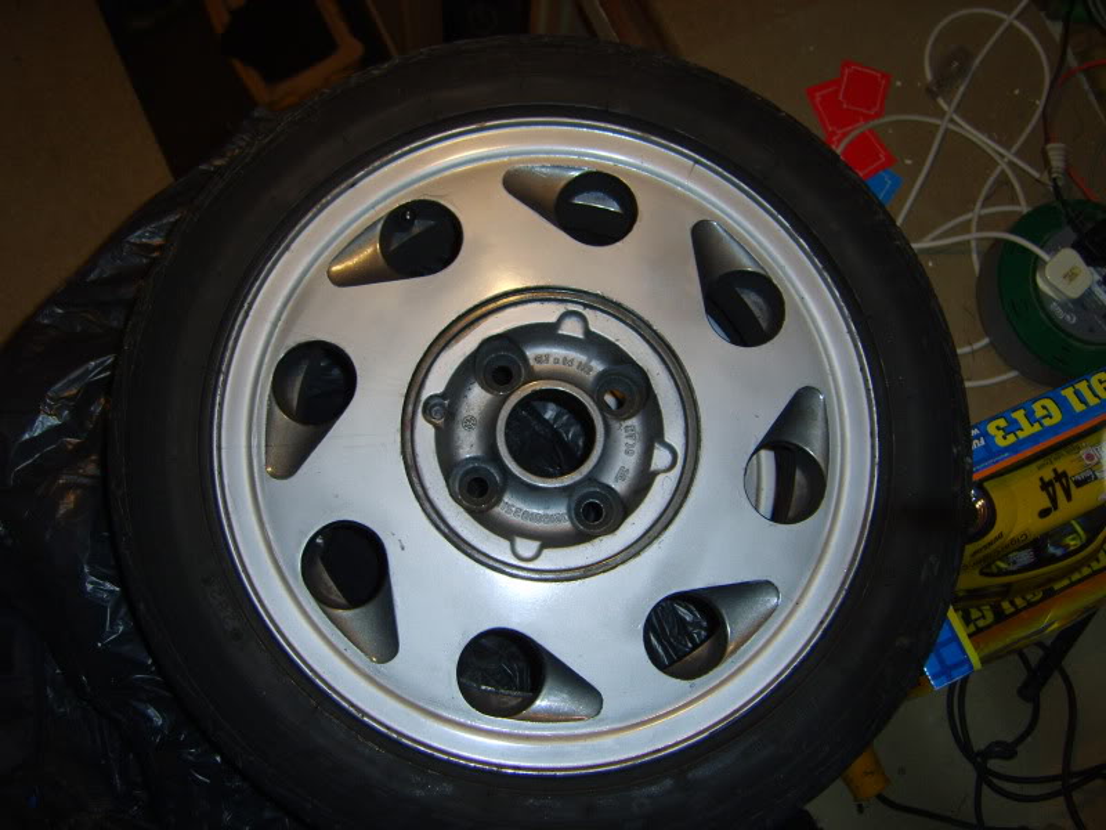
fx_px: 1214
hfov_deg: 49.0
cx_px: 553
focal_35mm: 38
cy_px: 415
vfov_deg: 37.7
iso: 50
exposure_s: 1/30
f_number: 2.8
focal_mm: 7.8
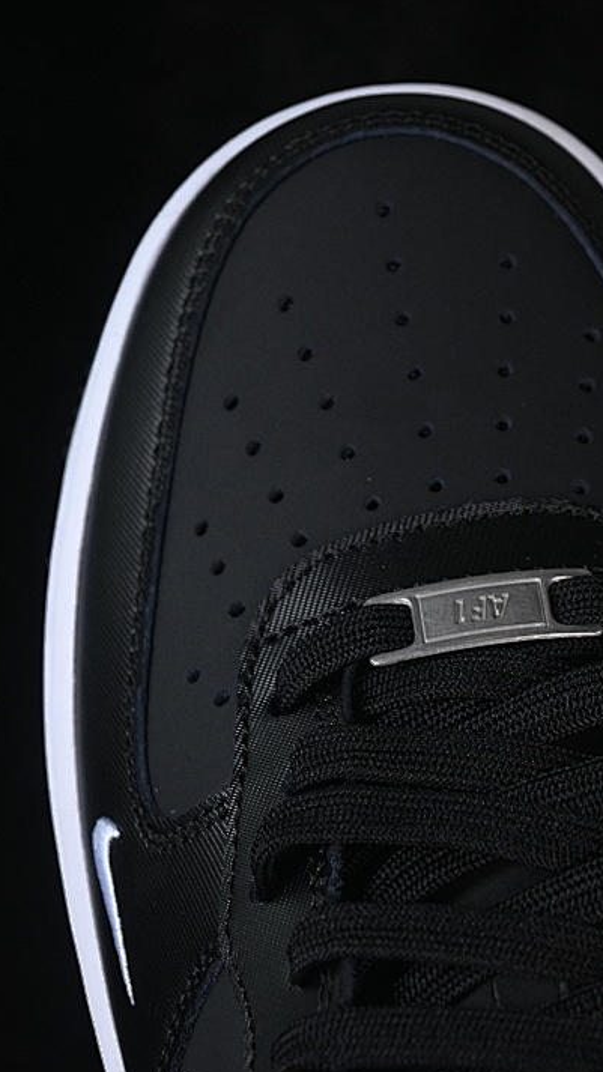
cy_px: 540
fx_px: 3383
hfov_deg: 10.2
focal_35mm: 119
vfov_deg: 18.0
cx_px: 420
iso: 160
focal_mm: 50
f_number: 6.3
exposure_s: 1/50
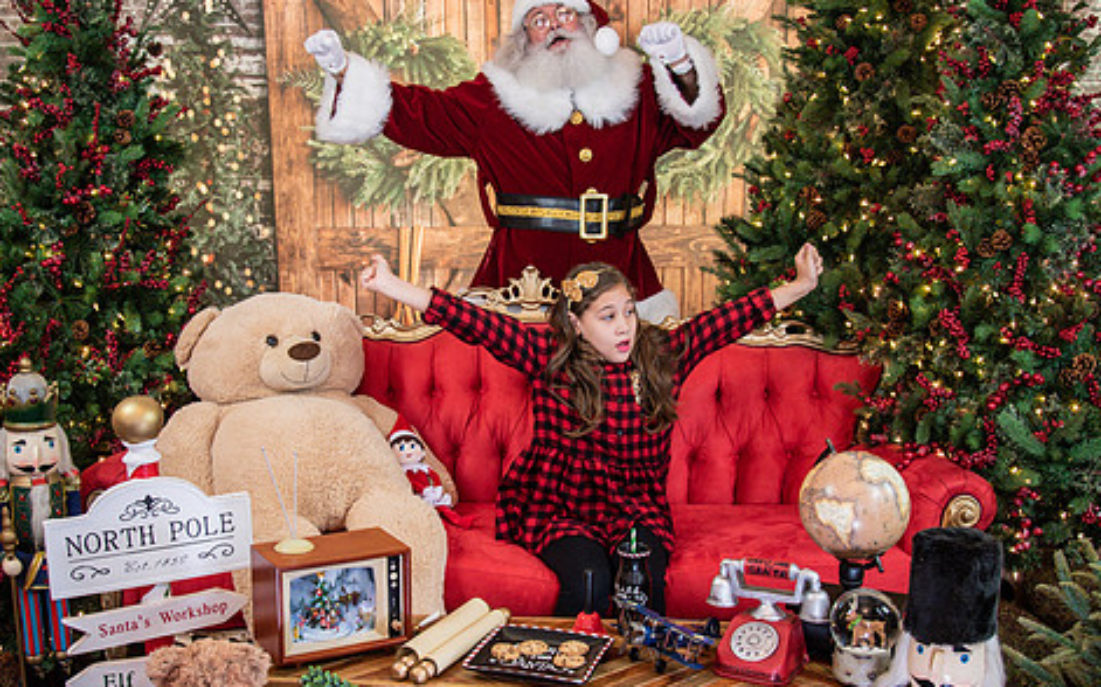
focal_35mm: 45
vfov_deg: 28.6
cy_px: 374
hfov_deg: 44.3
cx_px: 476
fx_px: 1350
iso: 1000
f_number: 5
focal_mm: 30
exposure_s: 1/50
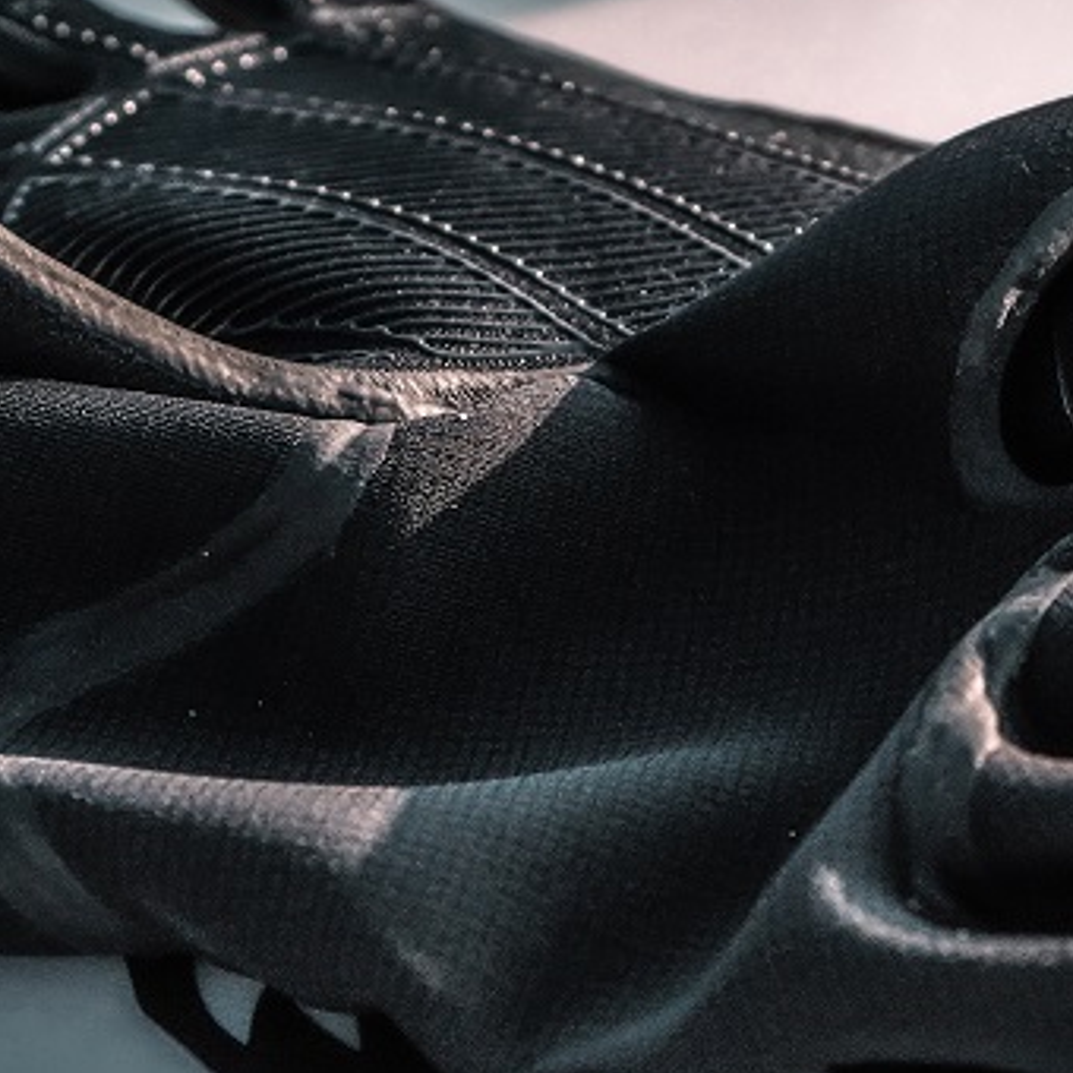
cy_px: 552
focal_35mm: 197
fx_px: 6909
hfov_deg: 8.9
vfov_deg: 8.9
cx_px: 628
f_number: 4
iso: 200
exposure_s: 1/4000
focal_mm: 50
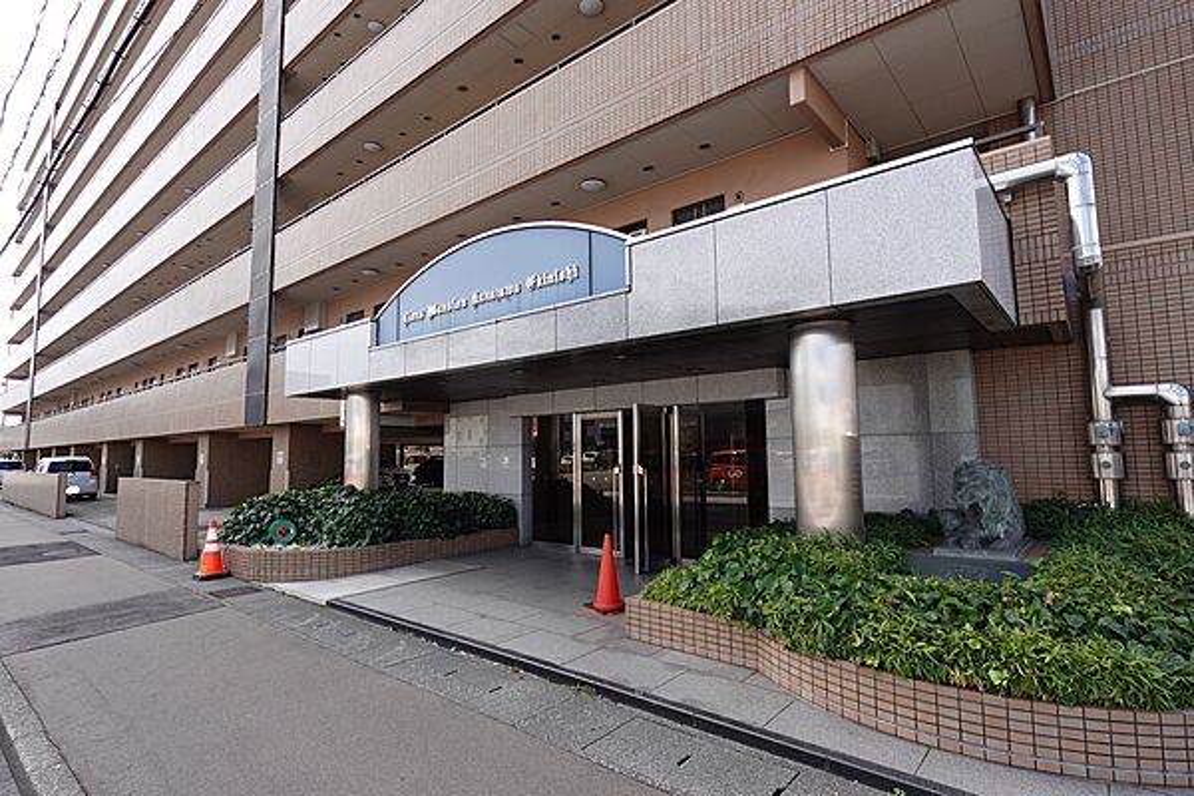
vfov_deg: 67.4
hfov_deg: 90.0
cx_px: 597
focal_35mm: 18
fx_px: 597
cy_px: 398
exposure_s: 1/1600
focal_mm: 6.9
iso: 125
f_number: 1.8
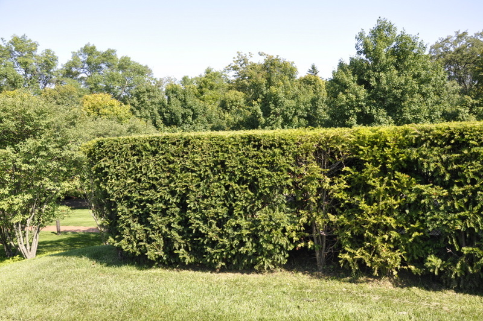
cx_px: 242
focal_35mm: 32
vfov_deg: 41.6
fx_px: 422
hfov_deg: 59.5
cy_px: 160
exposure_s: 1/200
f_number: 7.1
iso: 200
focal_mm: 21
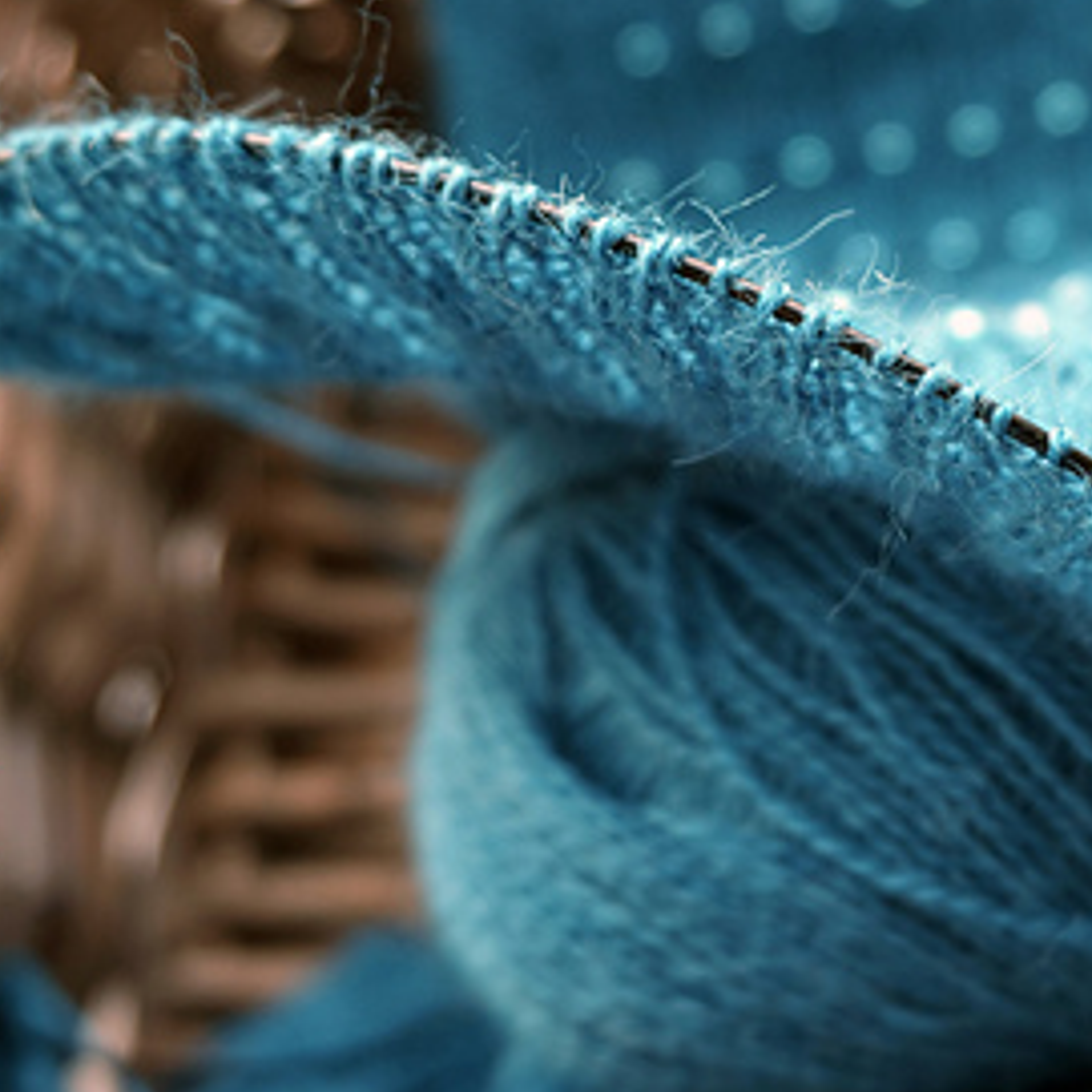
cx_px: 915
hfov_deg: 28.4
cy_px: 449
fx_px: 2098
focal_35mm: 59
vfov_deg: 29.1
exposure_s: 1/60
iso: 250
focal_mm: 25
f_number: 4.5
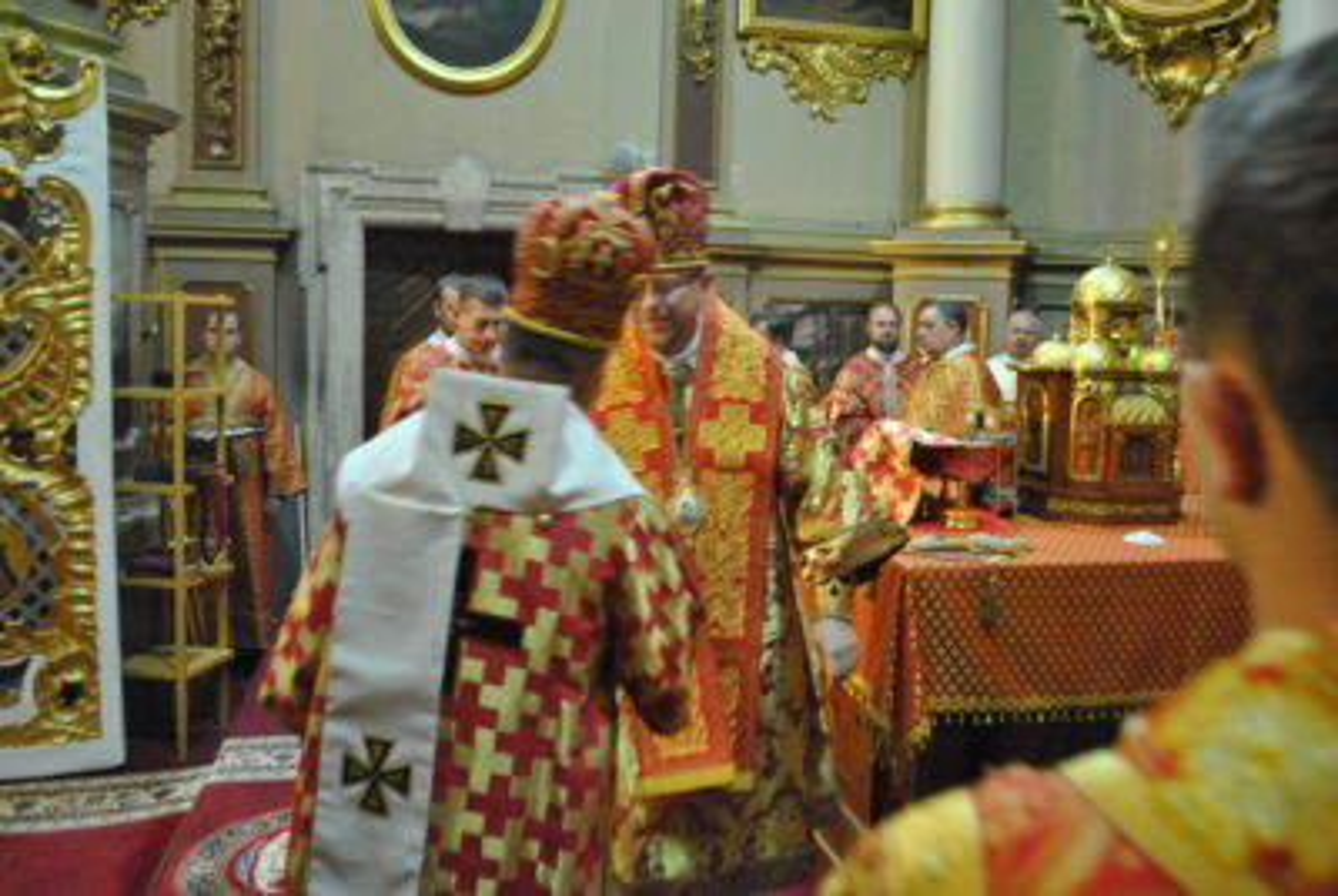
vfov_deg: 40.1
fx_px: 1228
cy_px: 448
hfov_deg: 57.2
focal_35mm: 33
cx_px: 669
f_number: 3.8
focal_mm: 22
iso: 1600
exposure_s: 1/25
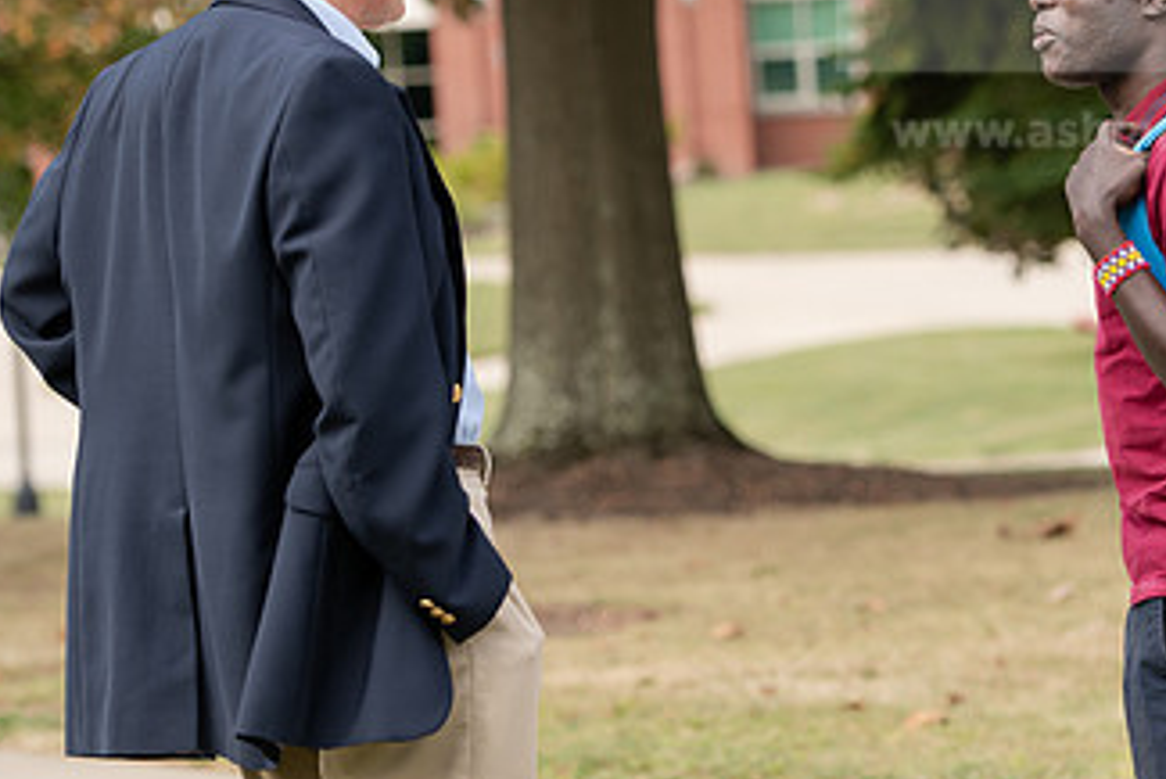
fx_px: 5897
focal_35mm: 182
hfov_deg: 11.3
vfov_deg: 7.5
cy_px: 206
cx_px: 728
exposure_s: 1/640
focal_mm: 102
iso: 250
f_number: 4
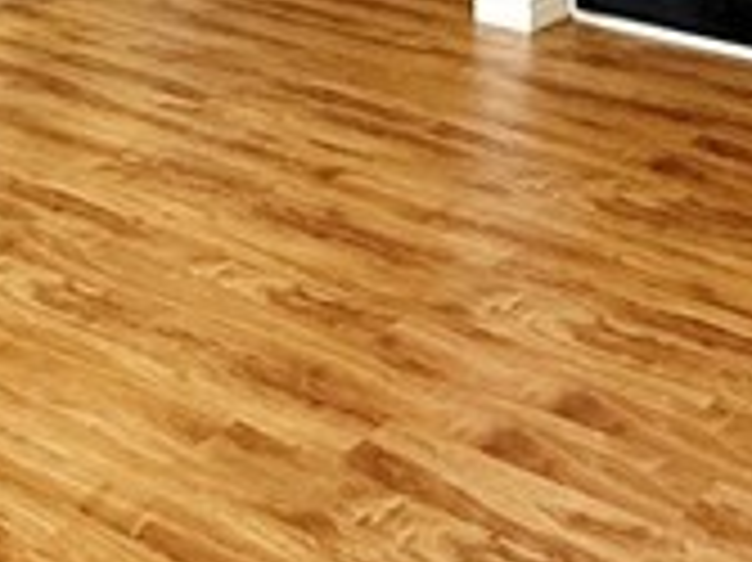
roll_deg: +0.1
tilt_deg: +0.0
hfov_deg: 21.8
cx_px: -23
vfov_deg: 14.5
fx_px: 1867
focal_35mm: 86
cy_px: -526
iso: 320
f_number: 2.2
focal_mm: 2.22
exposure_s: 1/60
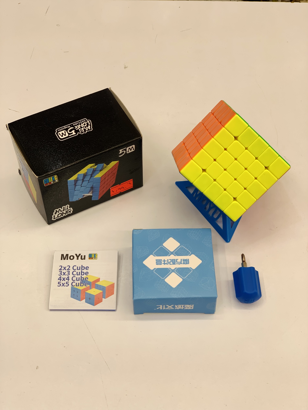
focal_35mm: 52
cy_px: 205
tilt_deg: -53.5
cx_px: 154
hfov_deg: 28.0
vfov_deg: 36.8
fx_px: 617
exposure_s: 1/100
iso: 25
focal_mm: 6
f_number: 2.4
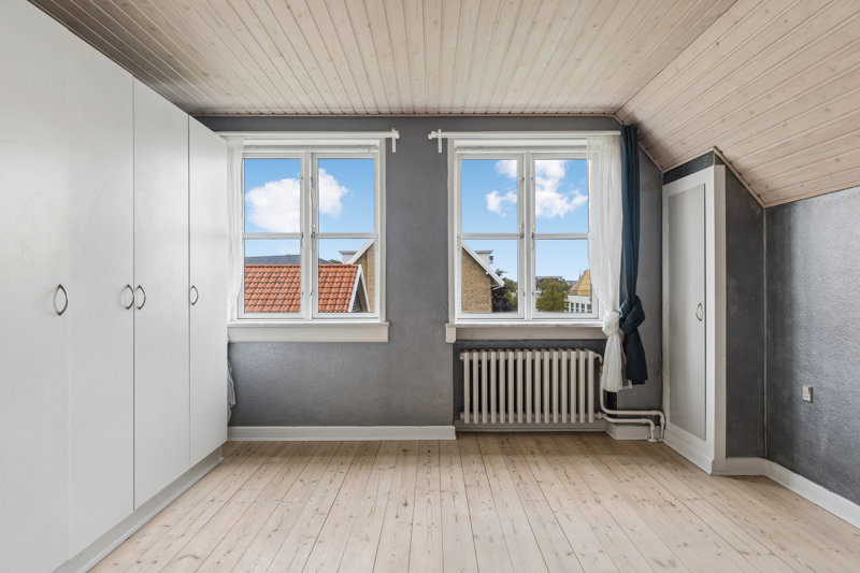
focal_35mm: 22
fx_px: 519
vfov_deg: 57.8
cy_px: 286
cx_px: 430
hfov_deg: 79.2
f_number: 8
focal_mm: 14.5
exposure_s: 1/5
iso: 200
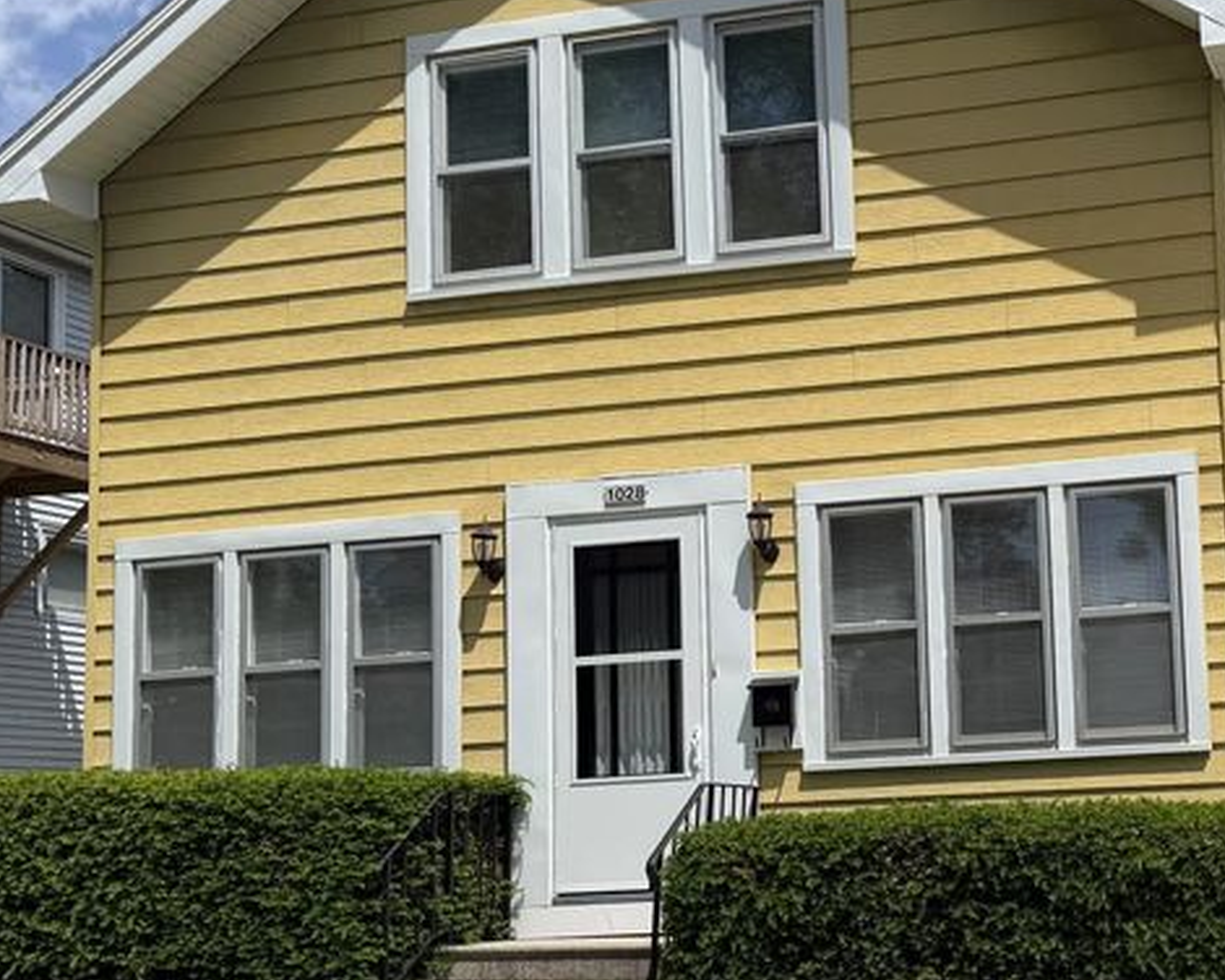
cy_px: 628
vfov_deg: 29.5
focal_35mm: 51
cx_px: 1116
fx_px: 1849
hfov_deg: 34.5
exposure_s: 1/8130
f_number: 1.78
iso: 80
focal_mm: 6.76
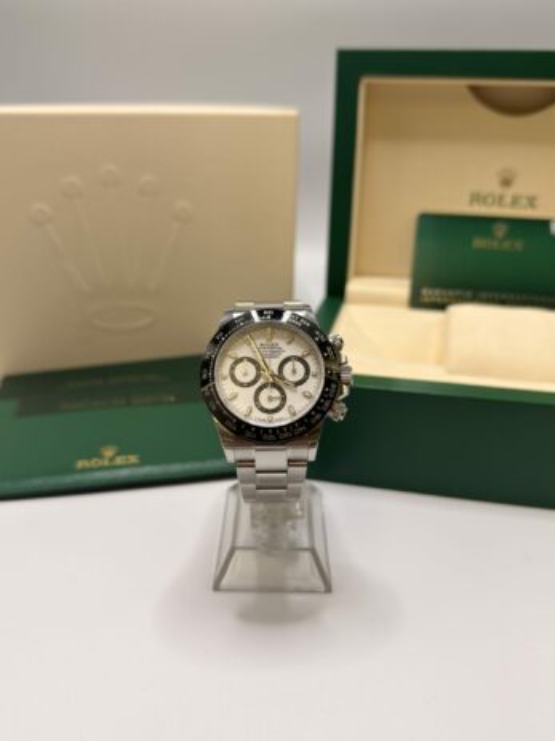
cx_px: 278
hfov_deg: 49.7
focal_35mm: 28
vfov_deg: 63.5
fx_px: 599
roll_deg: -1.0
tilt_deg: -22.1
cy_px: 370
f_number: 1.78
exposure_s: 1/100
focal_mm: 6.76
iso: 50
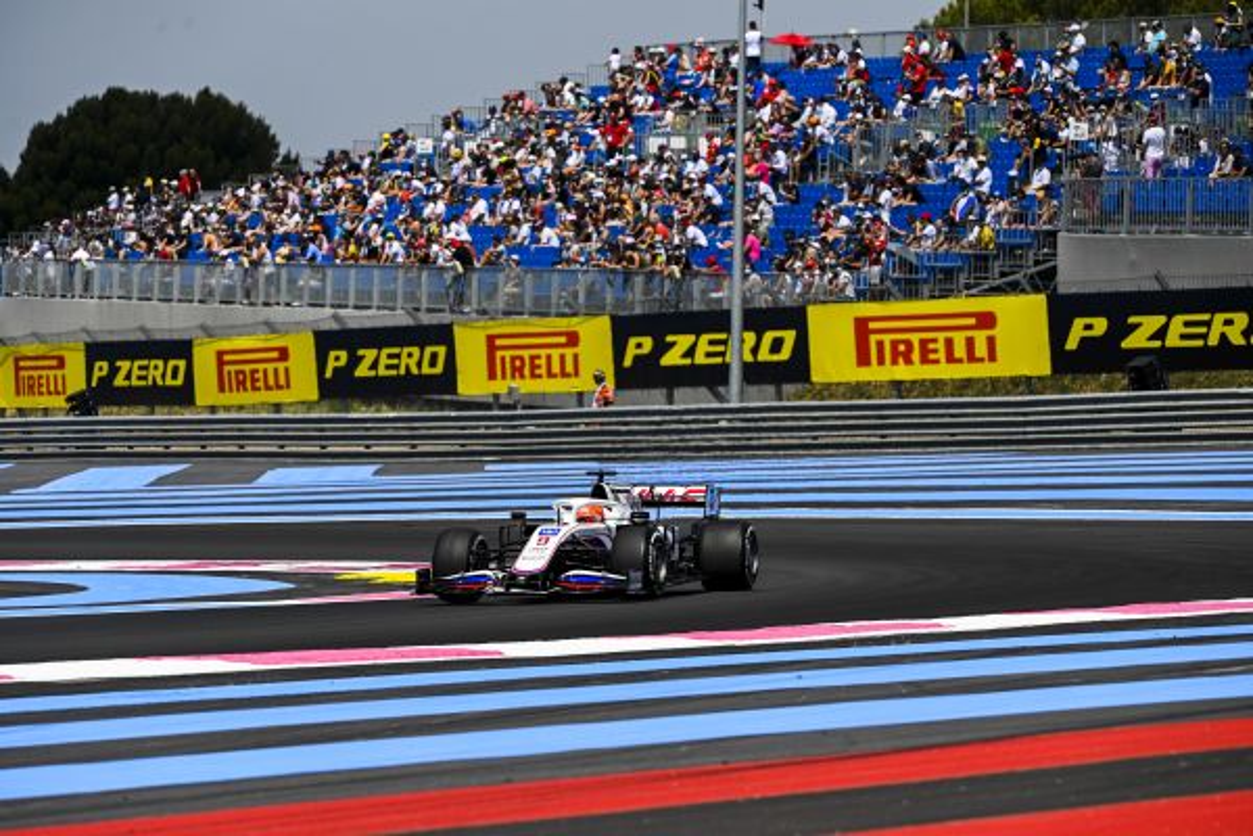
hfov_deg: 9.0
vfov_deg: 6.0
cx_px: 626
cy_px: 418
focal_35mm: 230
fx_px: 8005
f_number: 6.3
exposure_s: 1/1600
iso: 200
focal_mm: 230
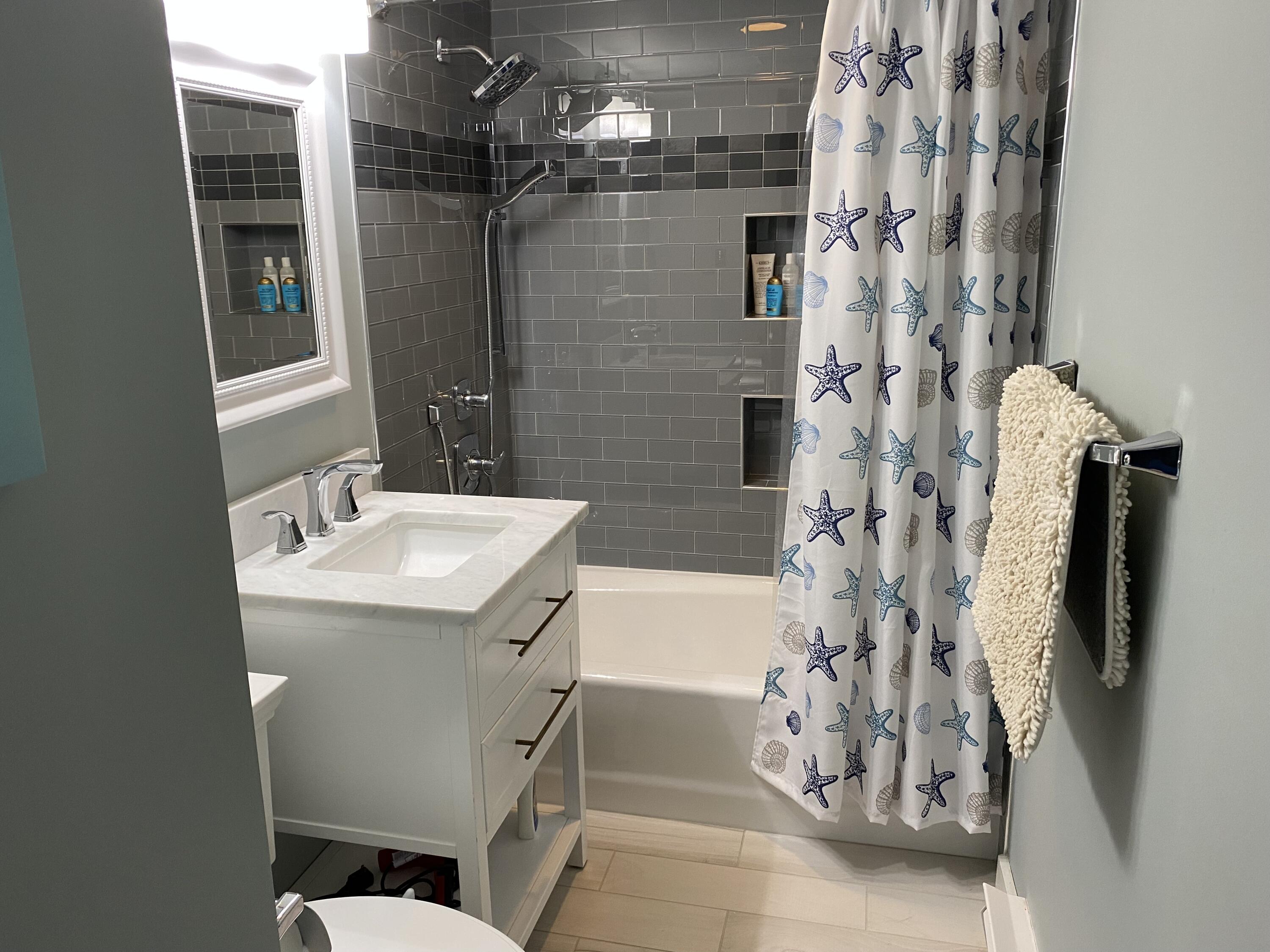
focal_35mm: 26
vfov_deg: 53.1
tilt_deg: -14.1
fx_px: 954
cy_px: 476
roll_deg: +1.3
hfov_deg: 67.3
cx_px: 635
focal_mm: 4.25
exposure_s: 1/60
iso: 100
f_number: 1.8
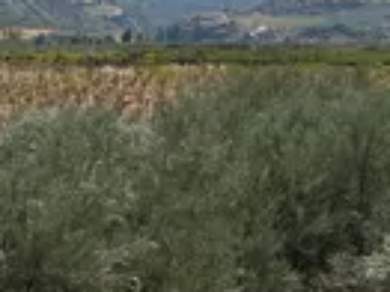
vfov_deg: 12.3
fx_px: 1339
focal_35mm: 119
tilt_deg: +3.8
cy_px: 6
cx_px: 857
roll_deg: -0.5
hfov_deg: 13.4
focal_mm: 5.7
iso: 50
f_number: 1.5
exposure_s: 1/8000
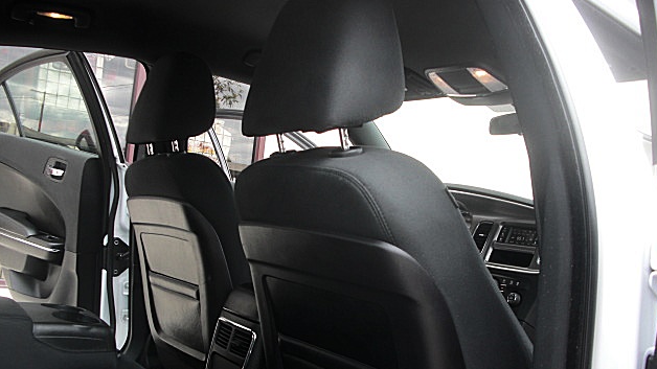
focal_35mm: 40
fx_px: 697
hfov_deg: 50.5
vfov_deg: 29.6
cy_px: 217
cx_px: 334
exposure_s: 1/100
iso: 50
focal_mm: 6.3
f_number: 2.8
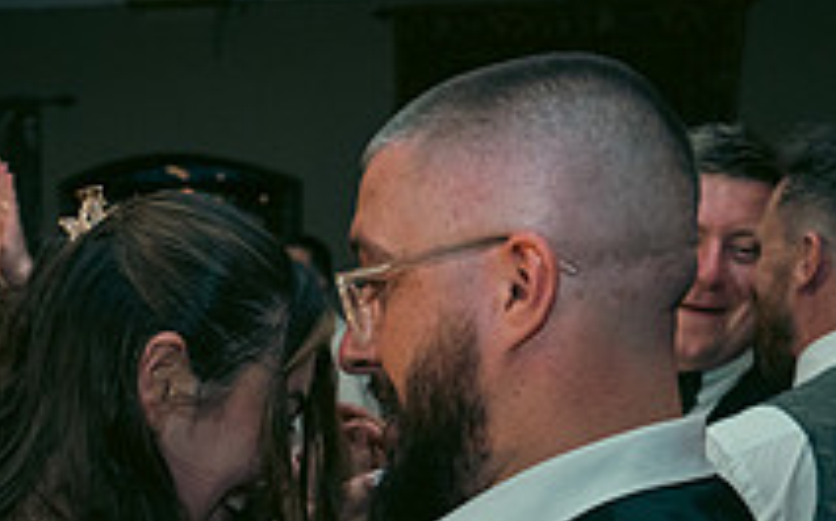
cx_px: 185
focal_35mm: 67
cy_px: 685
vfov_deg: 18.0
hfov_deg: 30.0
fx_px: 1525
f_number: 3.5
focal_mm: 24
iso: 2500
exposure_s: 1/160
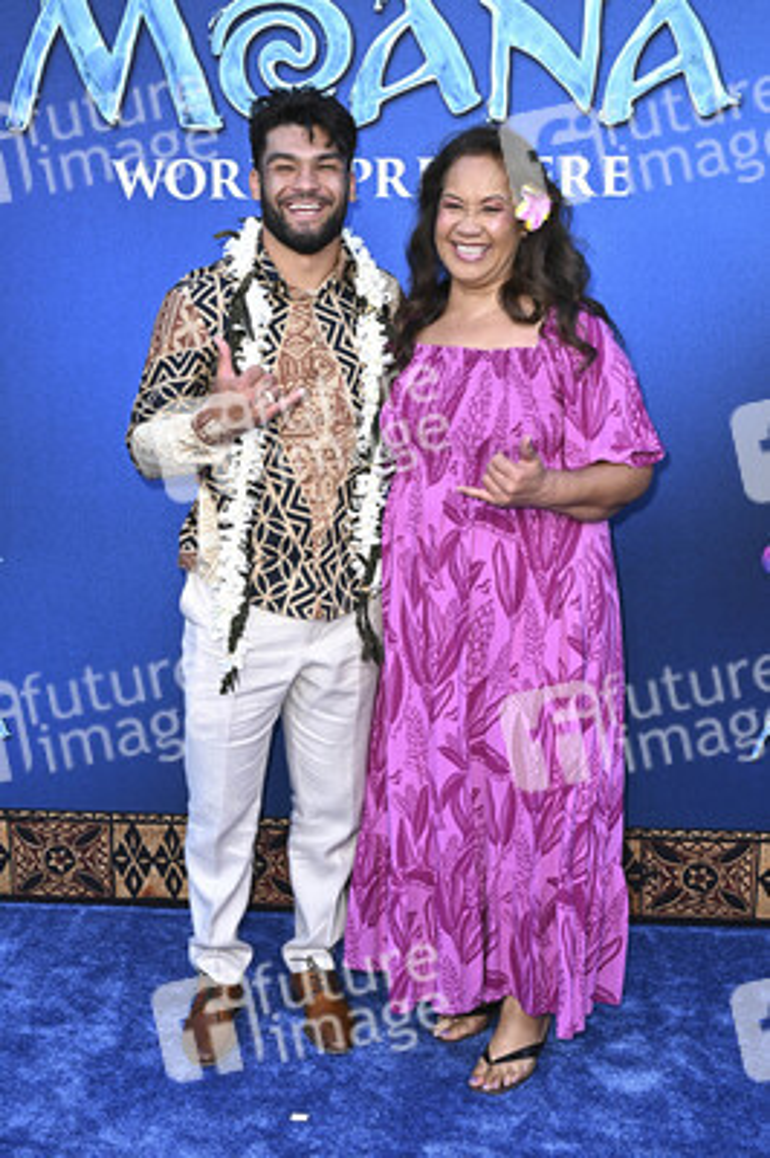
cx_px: 385
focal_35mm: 40
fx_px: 1285
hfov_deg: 33.3
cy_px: 579
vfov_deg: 48.5
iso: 1000
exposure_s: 1/250
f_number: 6.3
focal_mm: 40
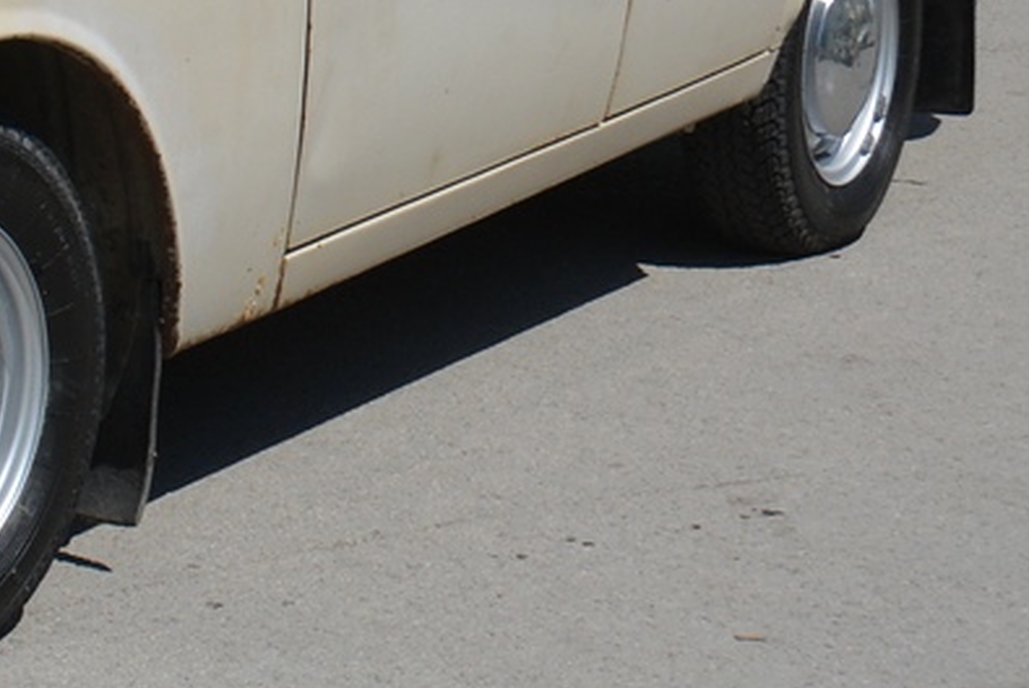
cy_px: -378
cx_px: -287
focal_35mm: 148
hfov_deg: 13.4
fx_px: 4233
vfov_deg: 9.0
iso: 400
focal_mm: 26
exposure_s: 1/1600
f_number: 7.1
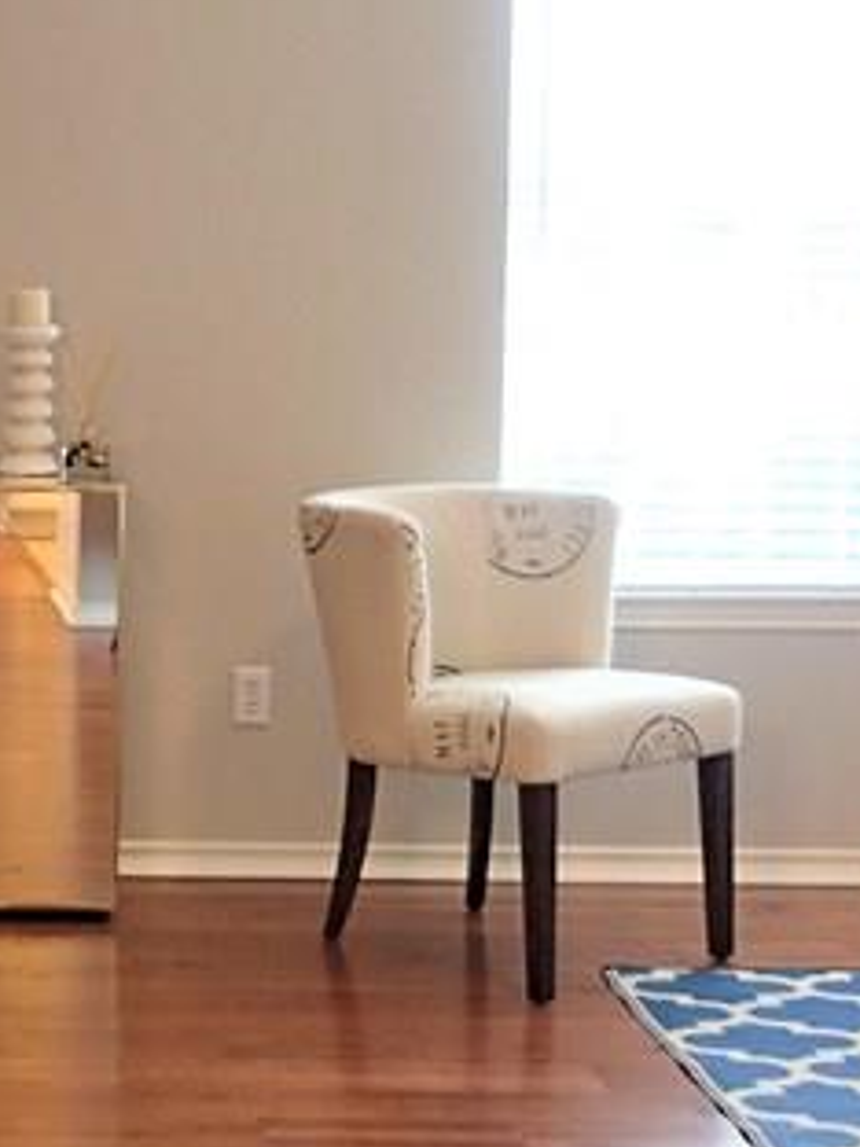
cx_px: -213
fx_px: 2716
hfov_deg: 17.1
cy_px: 441
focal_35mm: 82
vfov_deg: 23.8
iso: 200
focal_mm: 4.5
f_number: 2
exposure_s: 1/50
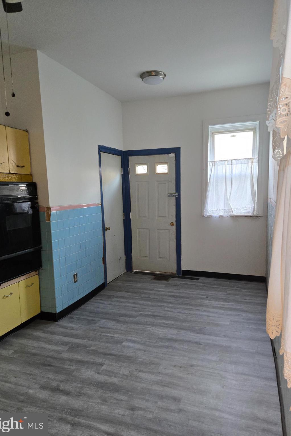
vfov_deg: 73.7
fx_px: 291
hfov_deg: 53.1
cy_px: 218
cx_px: 141
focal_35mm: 24
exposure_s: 1/120
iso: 500
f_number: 1.8
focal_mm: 5.4
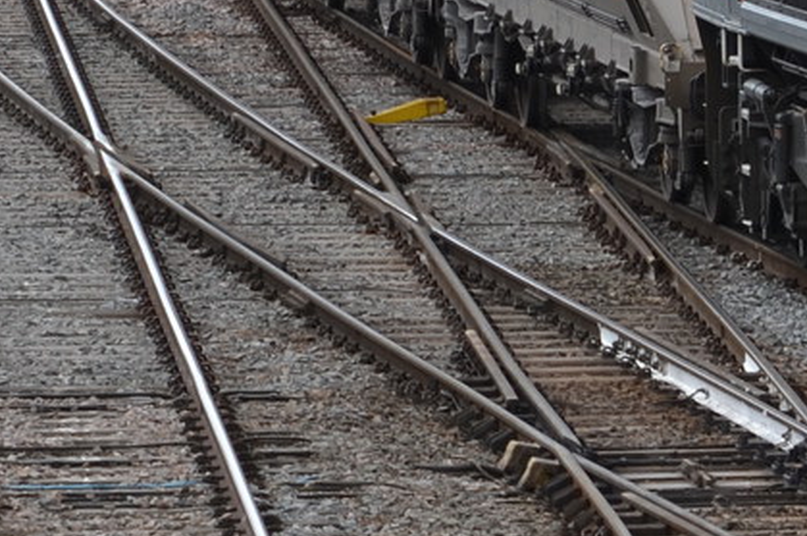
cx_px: 443
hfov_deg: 3.5
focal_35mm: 591
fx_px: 13228
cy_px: -280
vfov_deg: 2.3
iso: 125
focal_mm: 86
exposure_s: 1/250
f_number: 8
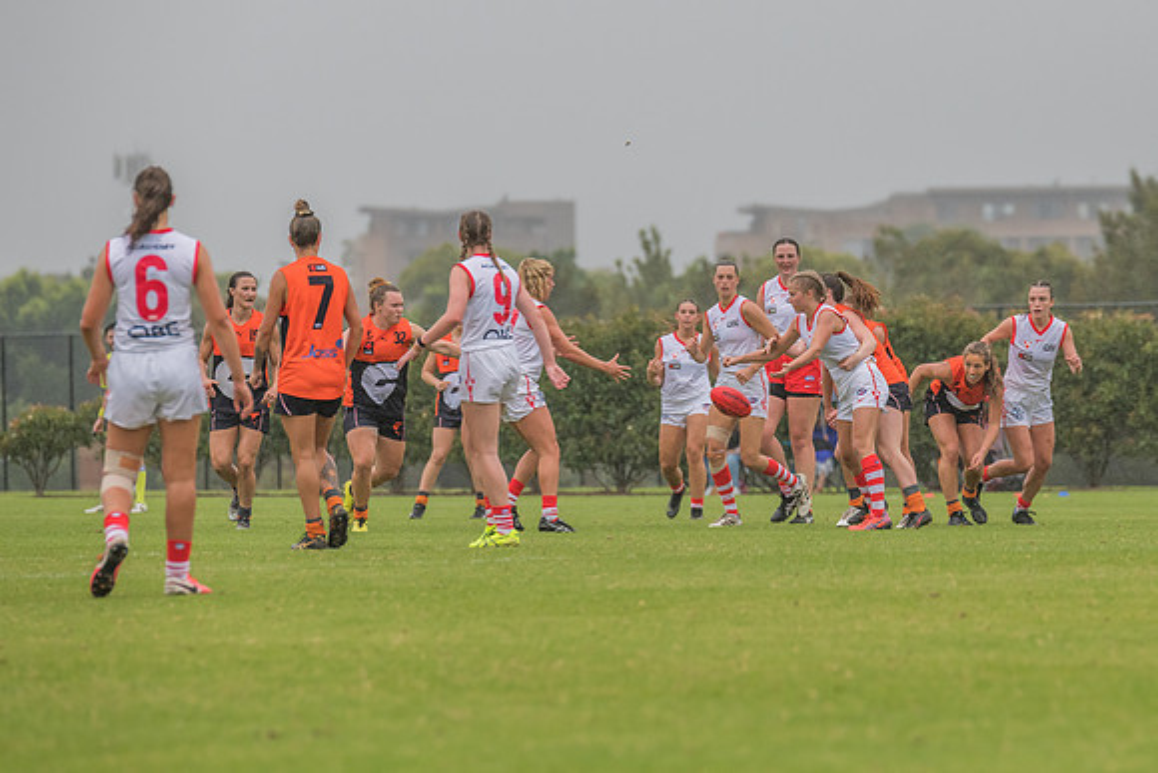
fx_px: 14248
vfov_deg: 3.1
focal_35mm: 443
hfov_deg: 4.7
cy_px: 306
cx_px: 793
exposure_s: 1/2000
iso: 800
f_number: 6.3
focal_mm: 300
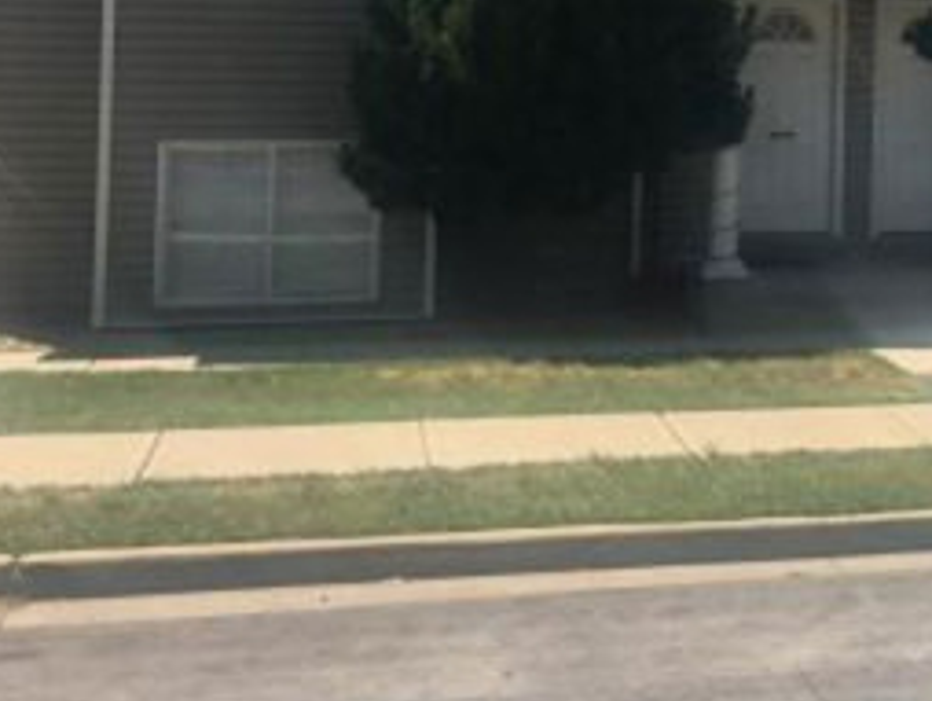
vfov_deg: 19.7
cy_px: 26
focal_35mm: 73
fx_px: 1967
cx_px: 1093
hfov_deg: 24.4
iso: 25
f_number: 2.2
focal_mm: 4.15
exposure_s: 1/1304
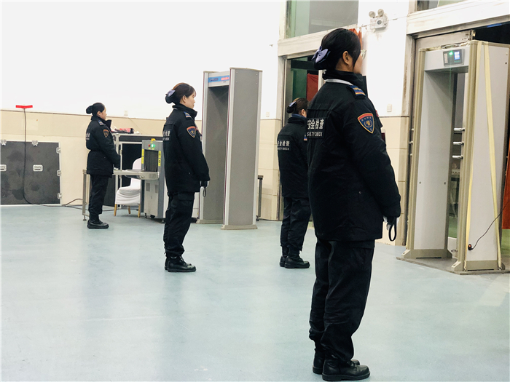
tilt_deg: -2.6
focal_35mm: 52
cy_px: 191
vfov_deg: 28.0
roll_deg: -2.5
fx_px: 766
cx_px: 255
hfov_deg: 36.8
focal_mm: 6
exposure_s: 1/17
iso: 160
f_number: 2.4
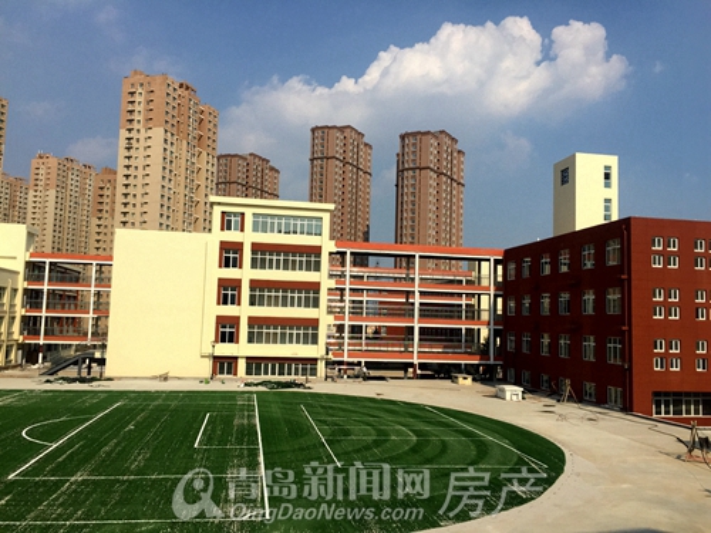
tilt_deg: +5.0
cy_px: 266
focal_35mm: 29
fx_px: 596
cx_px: 356
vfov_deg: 48.2
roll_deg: -3.3
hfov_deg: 61.7
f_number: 2.2
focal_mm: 4.15
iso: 32
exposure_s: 1/4950
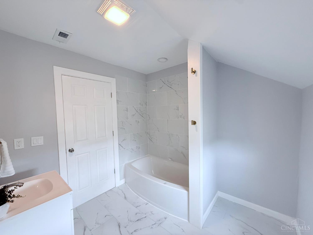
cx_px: 156
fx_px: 127
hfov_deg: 102.1
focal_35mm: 14
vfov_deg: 85.7
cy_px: 118
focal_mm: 2.22
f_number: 2.2
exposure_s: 1/60
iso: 250
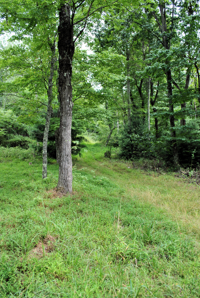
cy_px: 149
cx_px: 100
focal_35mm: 27
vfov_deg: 67.3
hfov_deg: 48.0
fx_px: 224
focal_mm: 18
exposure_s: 1/125
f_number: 5.6
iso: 200
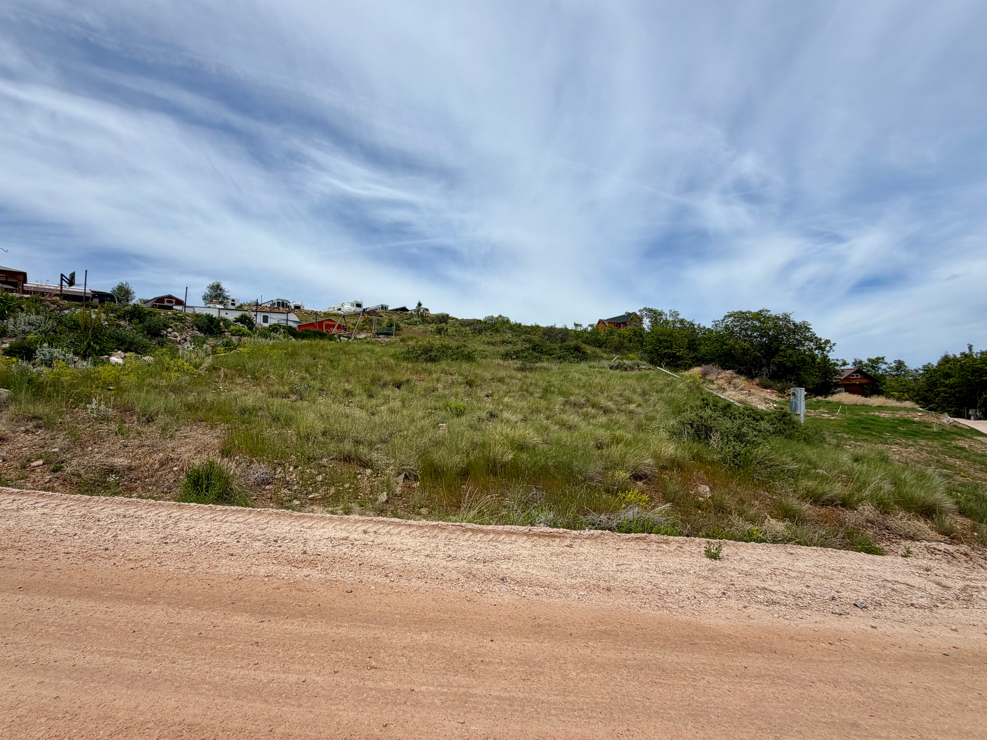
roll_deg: +2.2
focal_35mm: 16
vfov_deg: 78.1
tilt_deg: +4.1
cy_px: 355
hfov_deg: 94.2
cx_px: 448
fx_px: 456
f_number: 2.2
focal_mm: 2.22
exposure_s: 1/1431
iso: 20
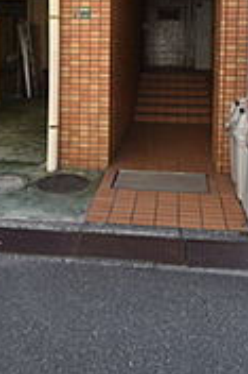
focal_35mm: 41
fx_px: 424
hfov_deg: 32.5
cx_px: 104
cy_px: 72
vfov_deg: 45.0
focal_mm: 10
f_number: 5
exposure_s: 1/200
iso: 110
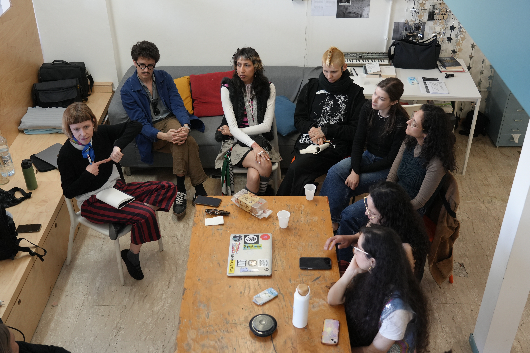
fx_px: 589
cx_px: 265
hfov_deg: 48.5
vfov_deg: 33.4
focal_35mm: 40
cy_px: 176
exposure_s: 1/160
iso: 1250
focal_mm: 40
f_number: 4
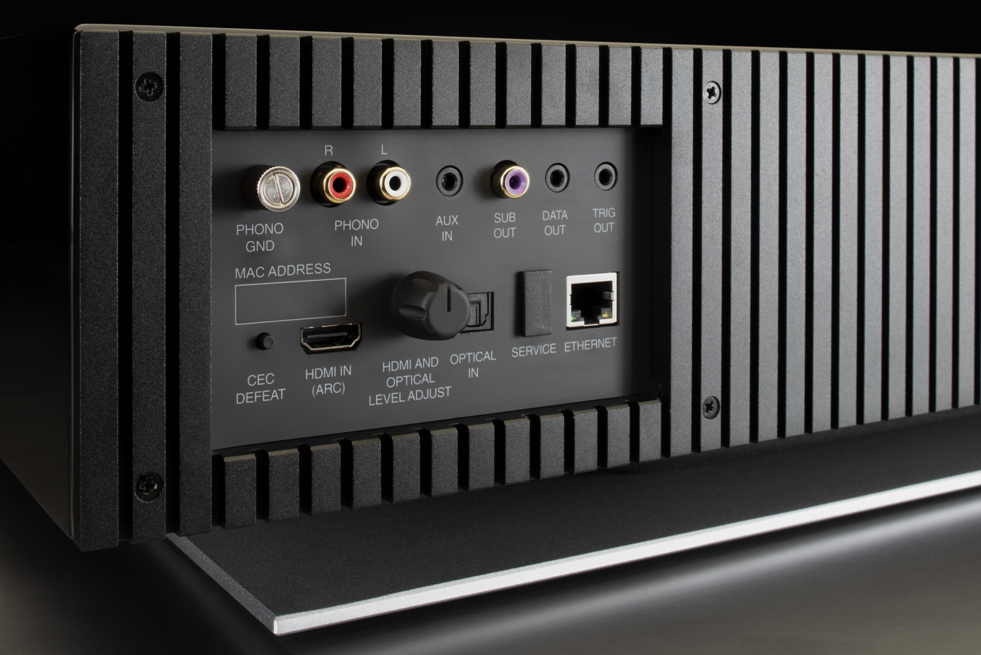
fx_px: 1227
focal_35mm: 45
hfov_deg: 43.6
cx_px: 490
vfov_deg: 29.9
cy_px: 328
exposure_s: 1/80
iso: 200
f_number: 20
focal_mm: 45
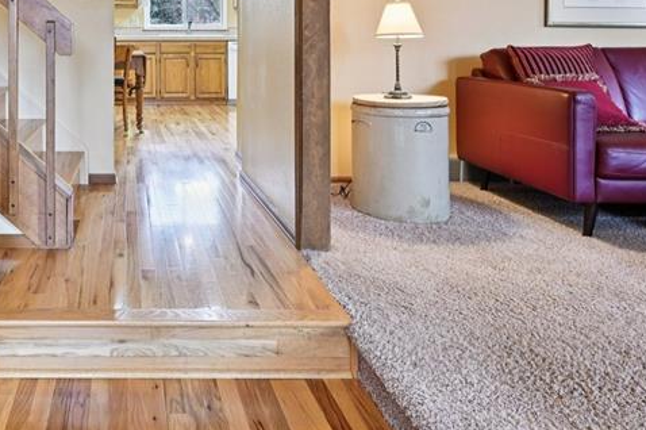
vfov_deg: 39.7
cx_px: 123
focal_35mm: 30
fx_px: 538
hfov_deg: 57.1
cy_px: 28
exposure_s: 1/3.33
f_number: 11
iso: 400
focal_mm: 14
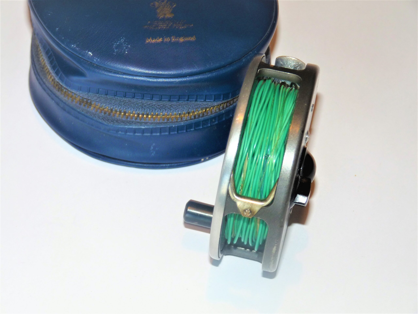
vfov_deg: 15.1
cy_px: 157
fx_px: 1183
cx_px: 209
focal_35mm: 98
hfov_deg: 20.0
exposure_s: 1/40
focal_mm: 17.4
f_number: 3.6
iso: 100
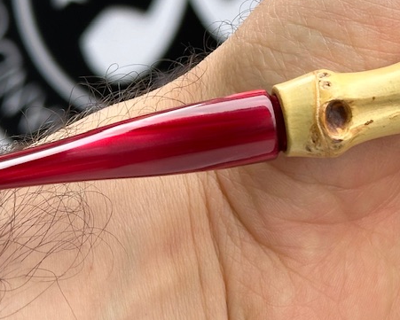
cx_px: 373
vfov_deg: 11.4
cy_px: -52
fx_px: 1575
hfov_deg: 14.3
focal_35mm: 133
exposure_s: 1/224
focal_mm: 6.86
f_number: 1.78
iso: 64
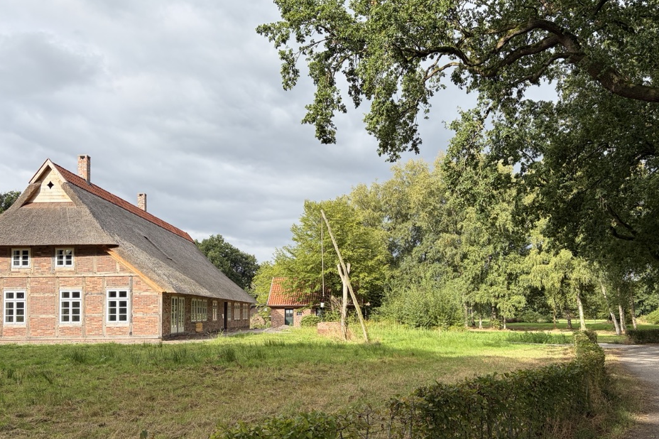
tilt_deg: +2.6
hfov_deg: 57.2
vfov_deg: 39.6
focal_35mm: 33
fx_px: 604
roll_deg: +1.4
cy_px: 287
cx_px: 323
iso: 50
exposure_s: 1/1626
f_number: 1.6
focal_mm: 5.96
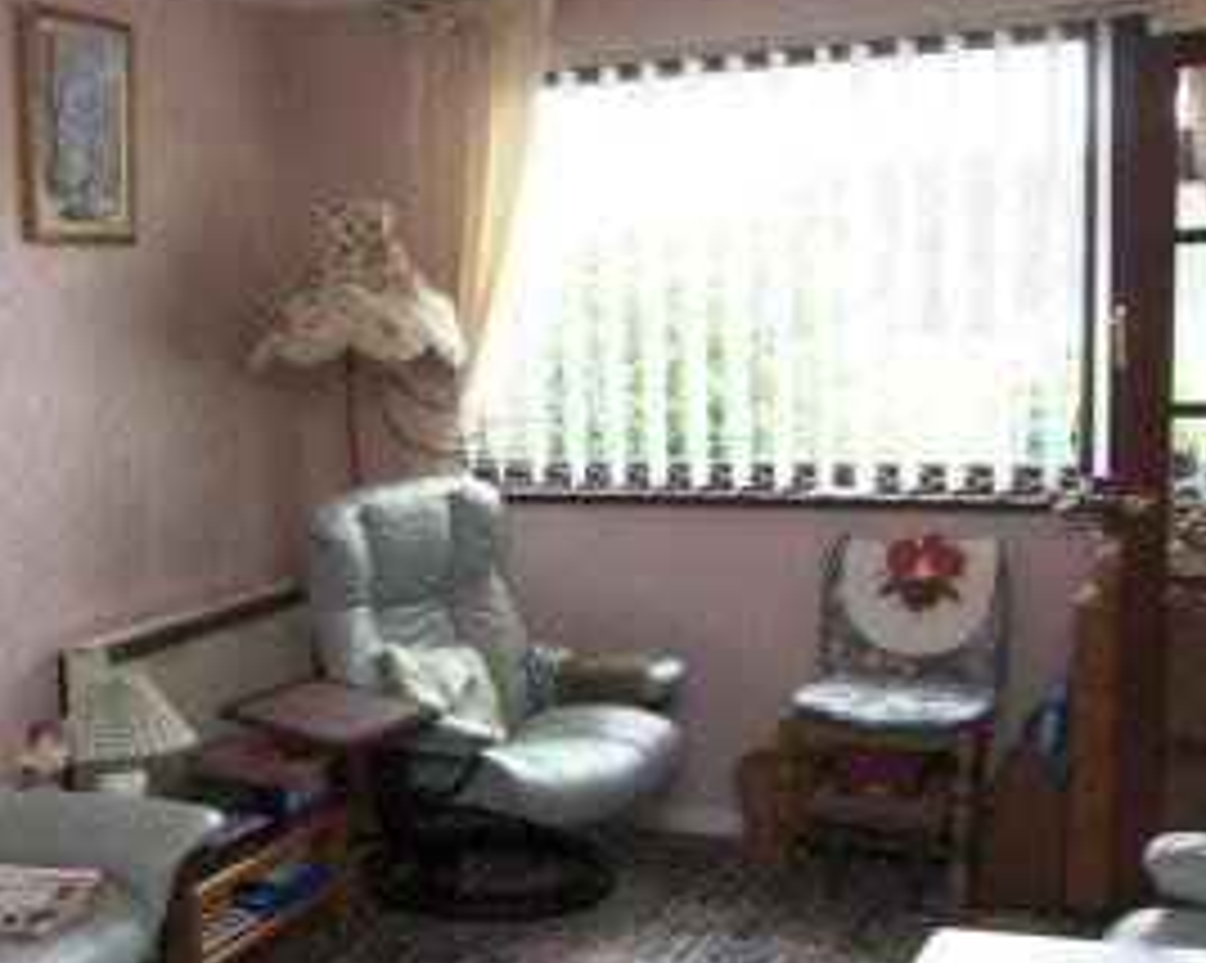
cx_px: 146
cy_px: 551
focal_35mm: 51
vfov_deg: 29.6
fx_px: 1819
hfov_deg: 34.8
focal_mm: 5
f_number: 2.8
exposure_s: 1/30
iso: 64
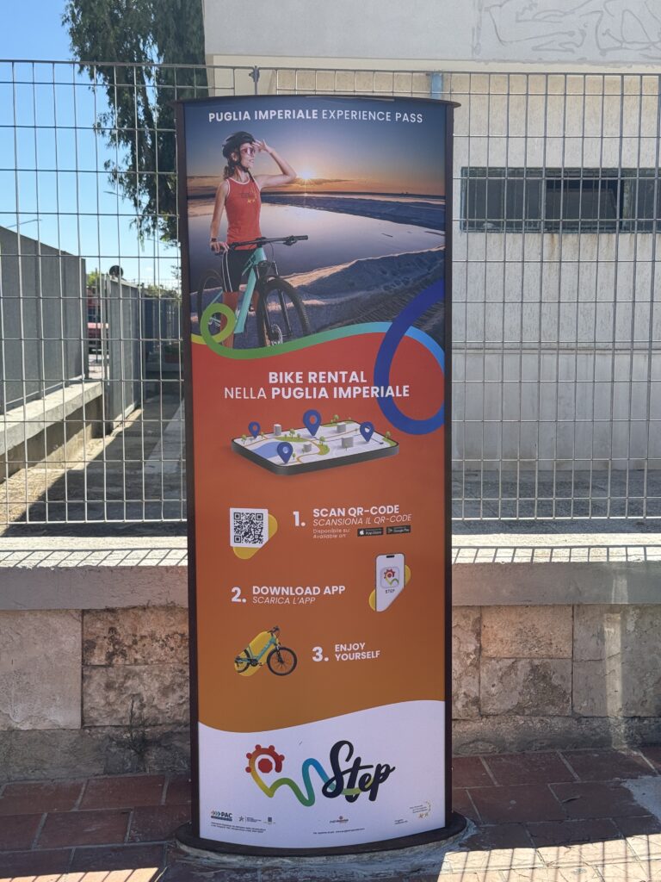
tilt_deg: -6.8
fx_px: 1222
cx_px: 330
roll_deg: -0.2
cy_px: 441
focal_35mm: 48
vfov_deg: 39.7
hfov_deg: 30.3
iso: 64
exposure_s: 1/2611
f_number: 1.78
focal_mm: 6.76
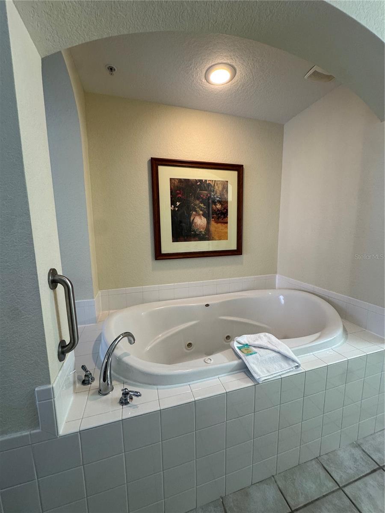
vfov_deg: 102.1
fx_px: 208
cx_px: 192
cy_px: 256
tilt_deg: -8.1
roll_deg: +0.6
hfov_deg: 85.7
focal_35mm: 14
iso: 200
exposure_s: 1/60
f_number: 2.2
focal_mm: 2.22
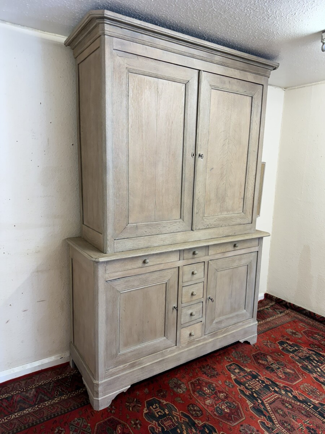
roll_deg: -1.5
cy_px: 217
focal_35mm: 24
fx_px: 300
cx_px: 162
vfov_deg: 71.6
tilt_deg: -10.0
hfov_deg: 56.8
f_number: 1.78
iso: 200
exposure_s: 1/100
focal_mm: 6.76
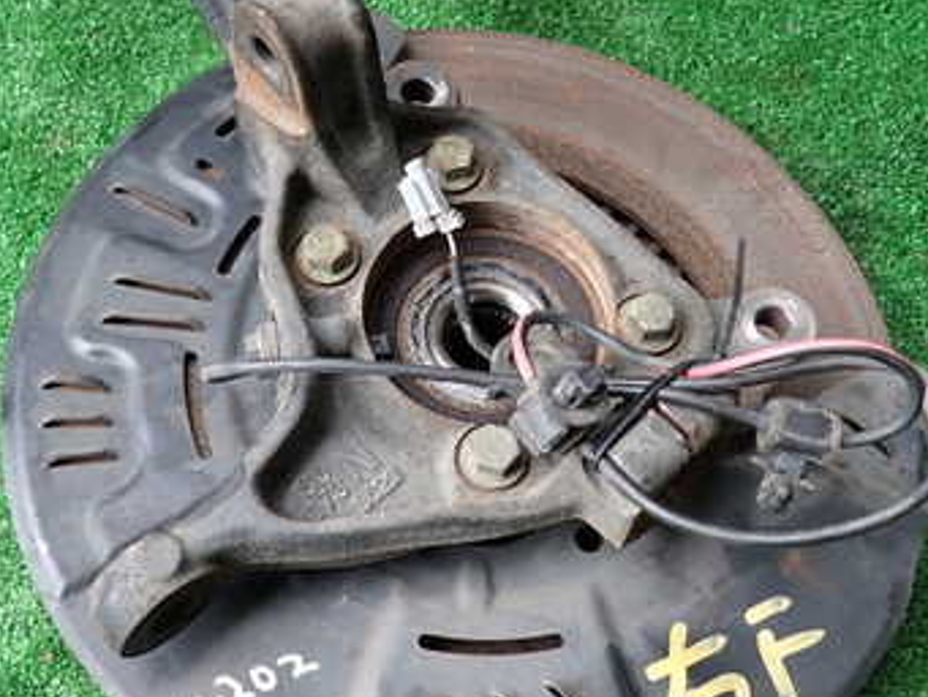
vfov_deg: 32.9
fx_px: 1180
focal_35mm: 44
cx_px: 484
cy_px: 324
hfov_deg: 42.9
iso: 200
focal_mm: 4.5
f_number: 2
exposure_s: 1/125
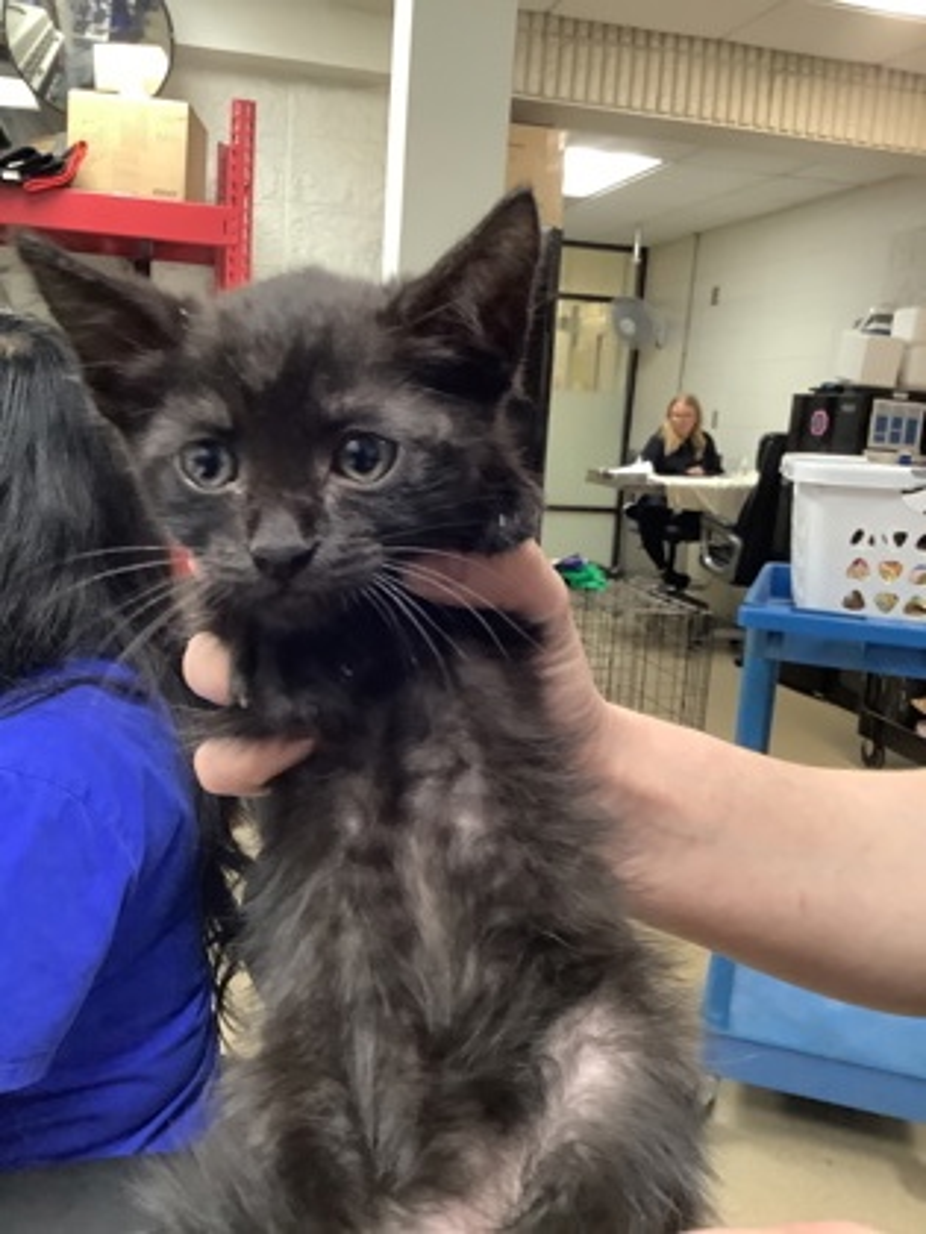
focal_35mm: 31
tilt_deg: -10.8
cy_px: 617
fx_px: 1106
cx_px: 463
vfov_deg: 58.4
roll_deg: -4.1
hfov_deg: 45.4
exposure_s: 1/33
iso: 320
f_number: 2.4
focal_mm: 3.3
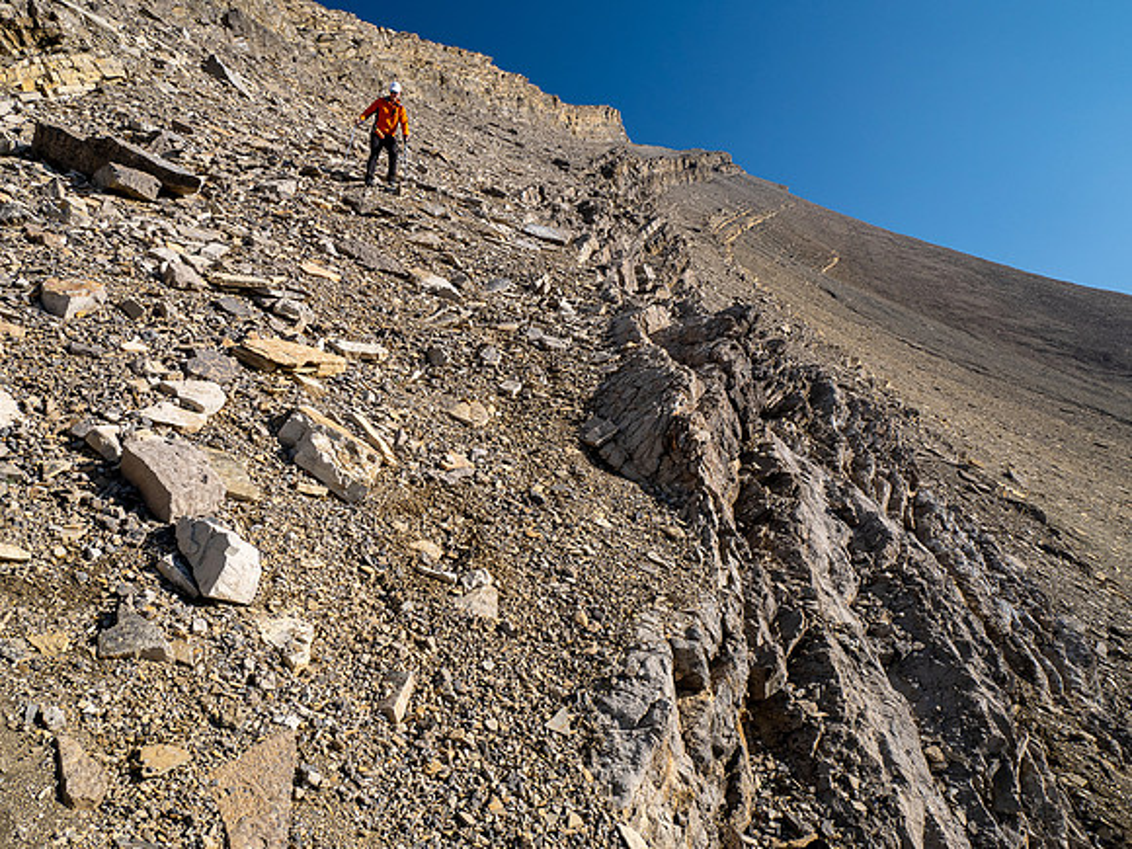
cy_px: 424
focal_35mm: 24
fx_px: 785
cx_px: 566
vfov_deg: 56.8
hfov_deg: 71.6
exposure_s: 1/160
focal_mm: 12
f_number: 8
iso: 200
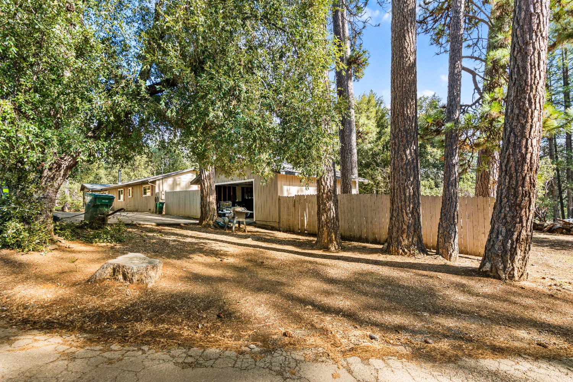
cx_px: 286
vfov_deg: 68.9
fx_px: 279
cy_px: 191
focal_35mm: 18
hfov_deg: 91.6
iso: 100
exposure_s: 1/160
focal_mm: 17.5
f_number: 4
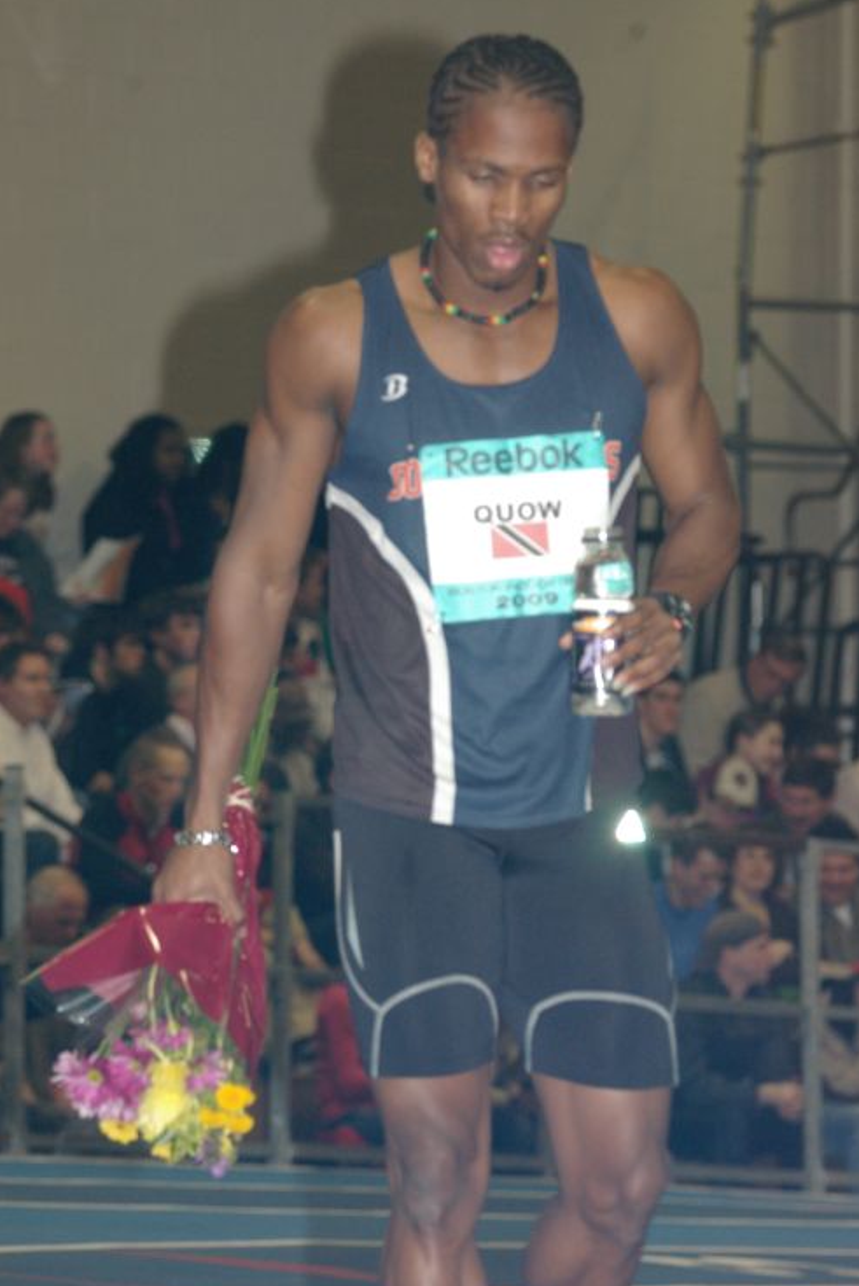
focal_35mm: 310
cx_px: 409
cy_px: 660
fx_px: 11079
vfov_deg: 6.6
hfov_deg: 4.4
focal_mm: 190
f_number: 7.1
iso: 800
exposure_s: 1/125
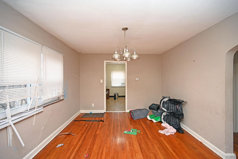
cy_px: 80
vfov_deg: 81.2
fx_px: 93
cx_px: 119
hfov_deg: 104.3
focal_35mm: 14
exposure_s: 1/60
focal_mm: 14
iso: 1000
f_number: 4
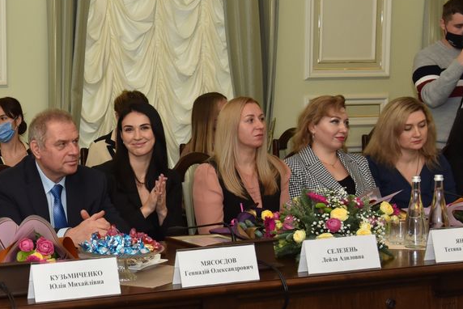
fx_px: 1197
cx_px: -9
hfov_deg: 21.1
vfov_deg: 14.7
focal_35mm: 93
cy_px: 172
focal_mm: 38
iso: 800
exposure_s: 1/200
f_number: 4.5
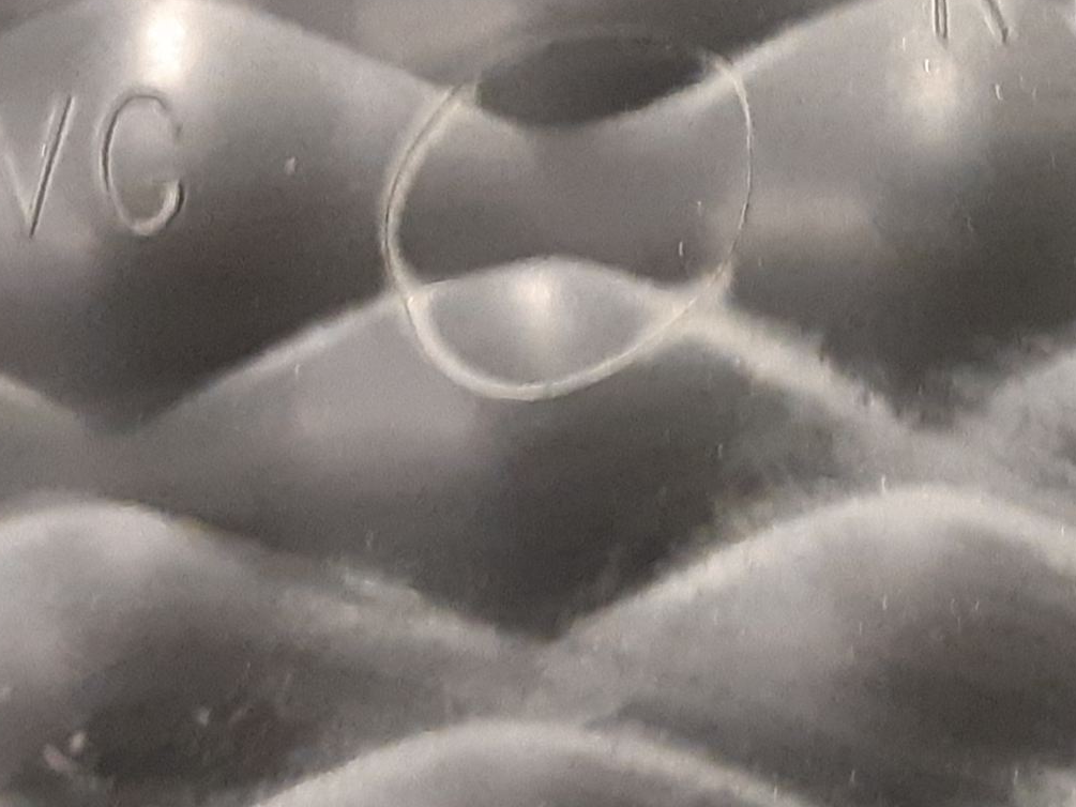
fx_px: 1648
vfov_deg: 26.5
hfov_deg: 33.1
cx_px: 1082
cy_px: 71
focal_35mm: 53
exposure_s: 1/25
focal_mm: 3.93
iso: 320
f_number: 1.7
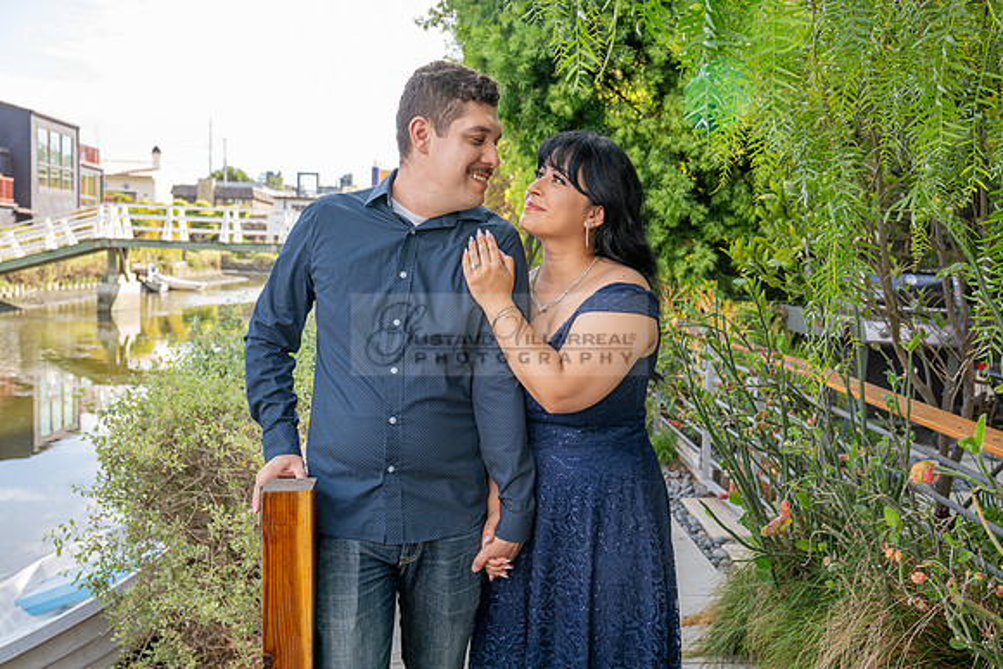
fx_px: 937
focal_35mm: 34
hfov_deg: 56.3
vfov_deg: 39.3
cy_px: 334
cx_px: 502
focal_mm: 33
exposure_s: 1/200
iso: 200
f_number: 5
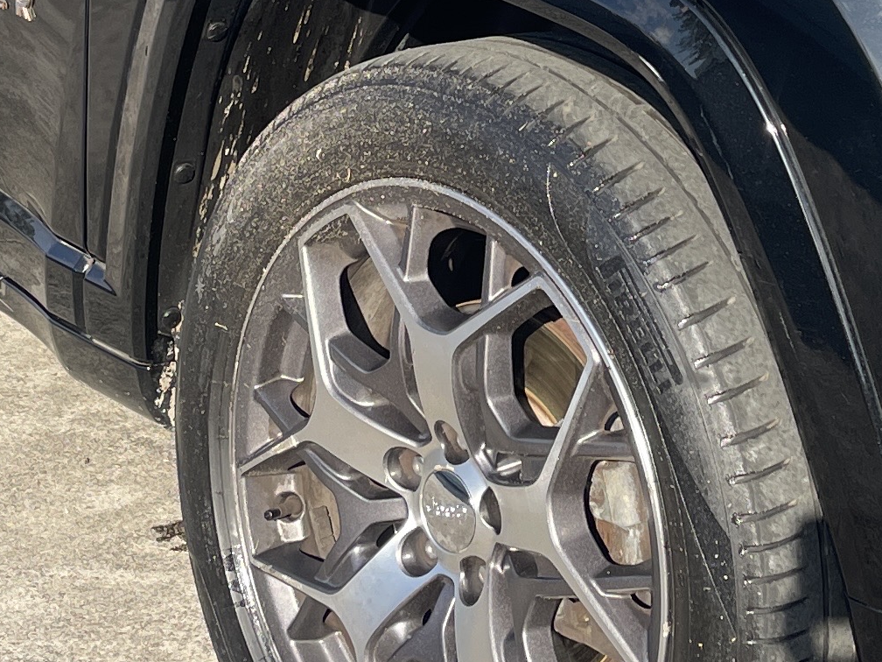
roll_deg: -1.7
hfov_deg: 19.6
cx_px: 563
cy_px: -124
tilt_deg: -9.9
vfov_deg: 14.3
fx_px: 2548
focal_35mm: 100
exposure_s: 1/1387
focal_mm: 5.1
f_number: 1.6
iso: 32
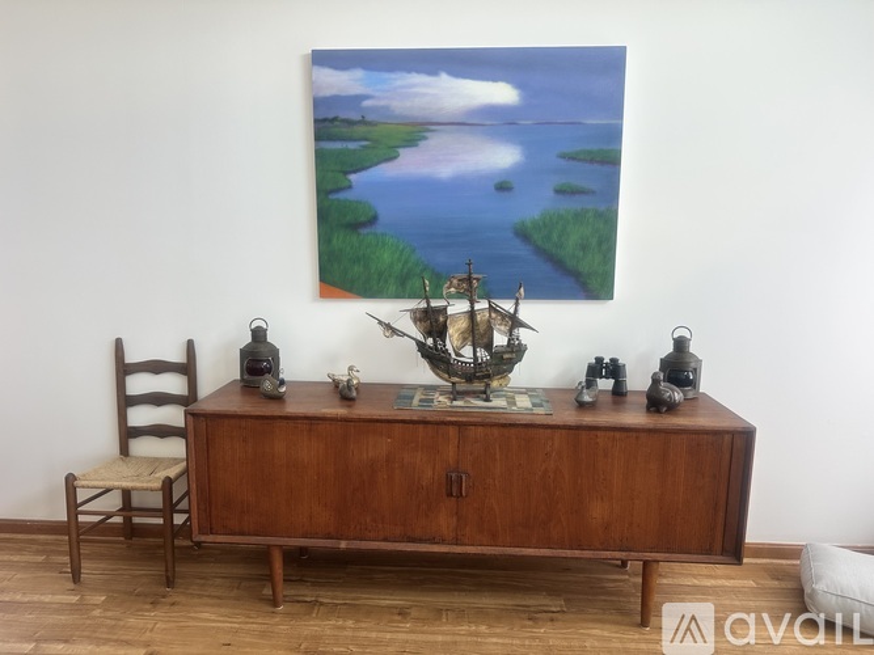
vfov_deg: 56.8
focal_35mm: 24
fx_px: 606
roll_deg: -0.9
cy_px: 328
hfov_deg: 71.6
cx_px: 437
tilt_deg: -8.8
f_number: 1.78
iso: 125
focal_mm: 6.86
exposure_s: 1/121
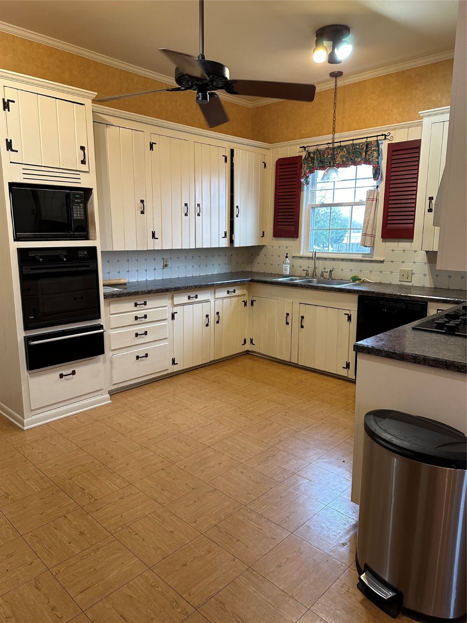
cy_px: 312
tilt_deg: -10.9
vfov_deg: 71.6
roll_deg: +0.1
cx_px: 234
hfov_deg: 56.8
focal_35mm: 24
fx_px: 432
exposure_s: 1/60
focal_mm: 6.86
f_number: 1.78
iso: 160
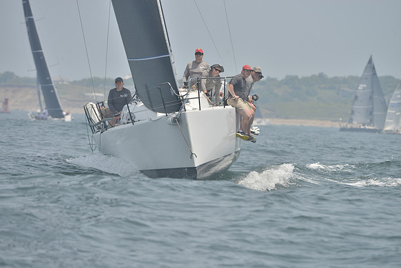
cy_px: 134
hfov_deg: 8.6
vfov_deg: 5.7
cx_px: 200
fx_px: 2674
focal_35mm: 240
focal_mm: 240
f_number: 8
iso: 280
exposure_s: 1/1000
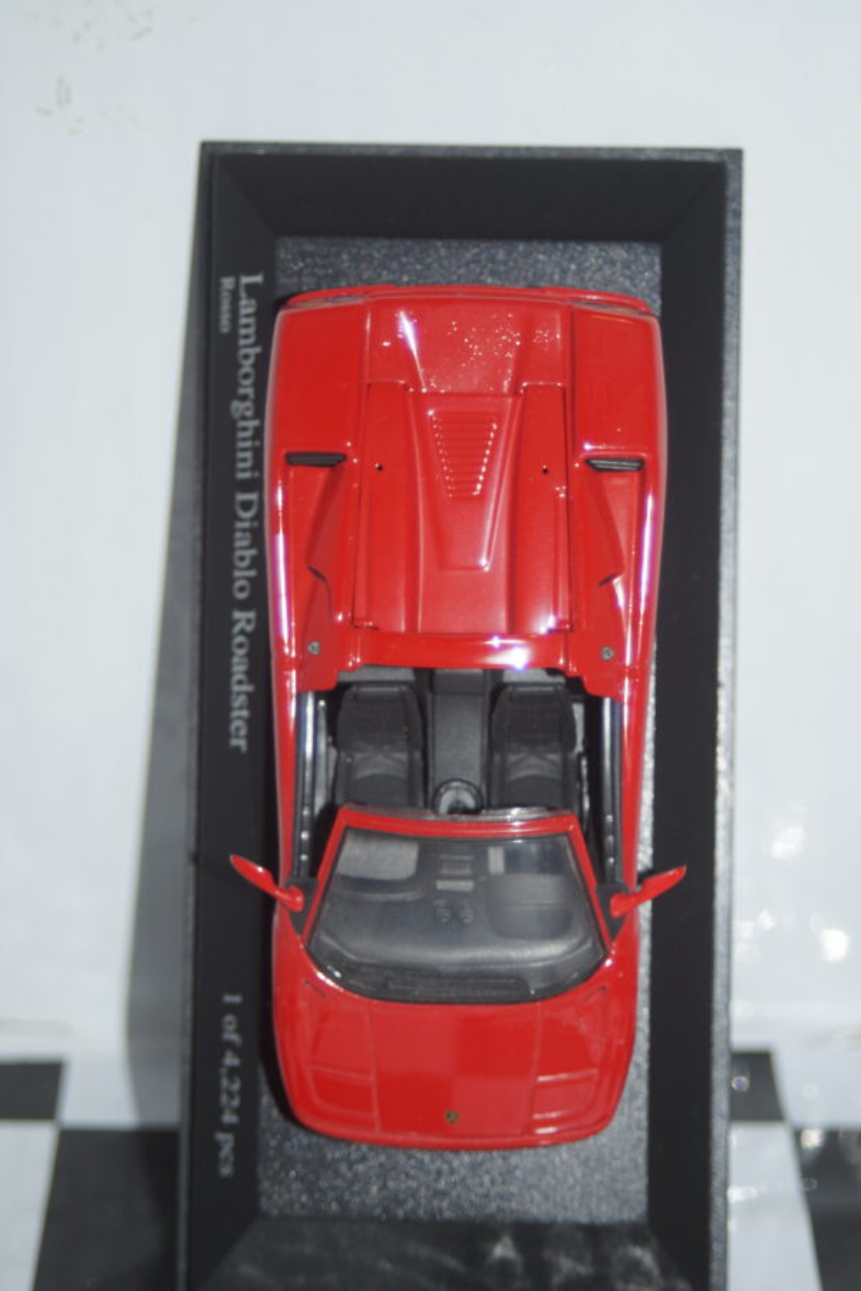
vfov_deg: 22.6
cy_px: 646
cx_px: 430
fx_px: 3228
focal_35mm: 90
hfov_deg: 15.2
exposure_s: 1/60
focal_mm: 60
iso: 200
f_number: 5.6
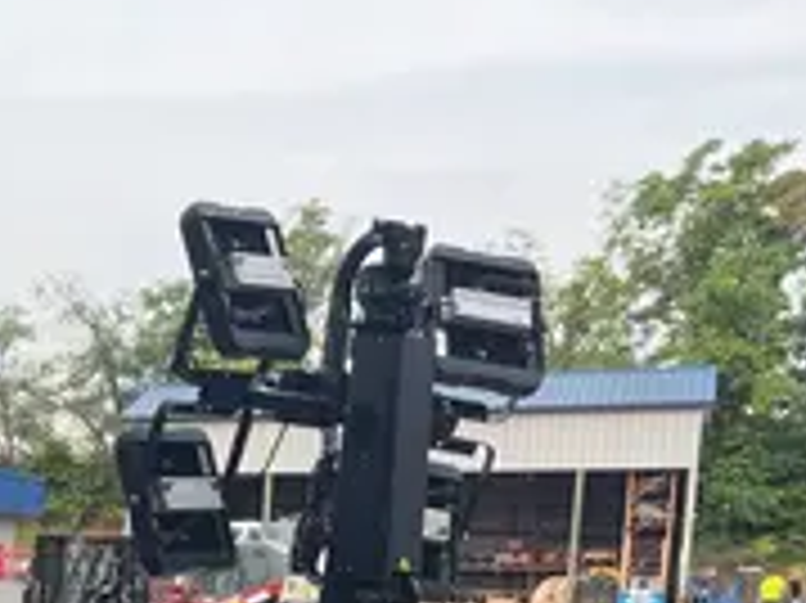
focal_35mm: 80
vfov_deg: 17.1
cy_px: 821
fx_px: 1861
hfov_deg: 21.3
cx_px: -333
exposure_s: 1/592
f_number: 1.6
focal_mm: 5.1
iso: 50
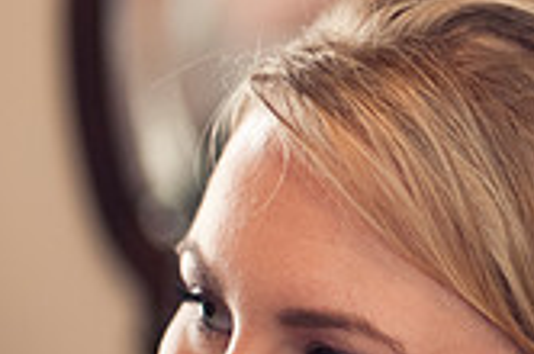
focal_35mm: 175
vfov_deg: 7.8
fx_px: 2591
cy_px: 206
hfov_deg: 11.5
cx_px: 698
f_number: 1.4
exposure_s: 1/100
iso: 400
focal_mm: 50
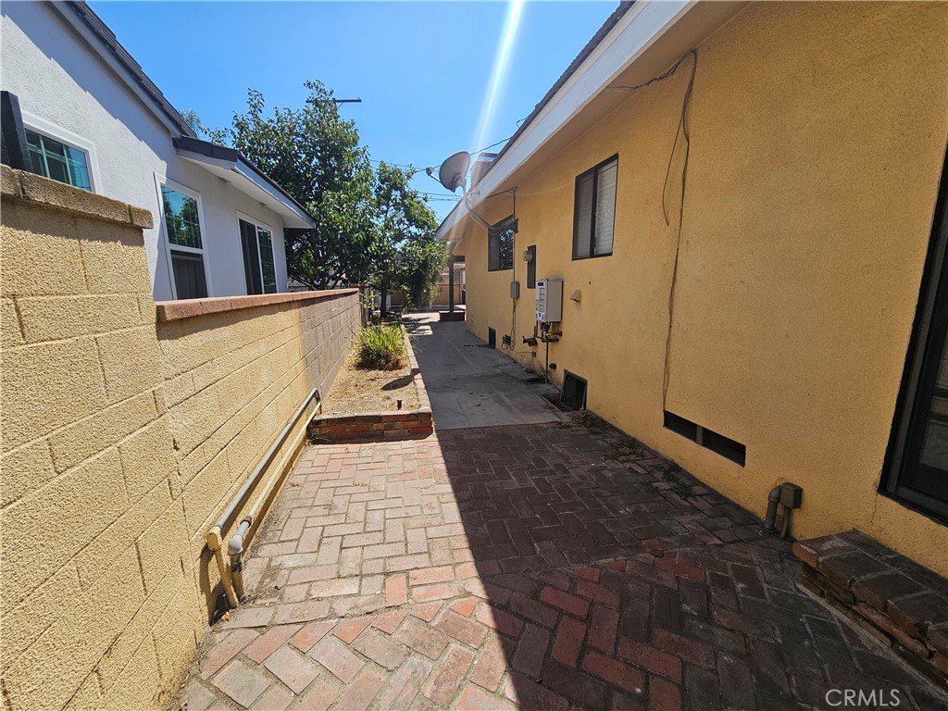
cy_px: 356
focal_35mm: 13
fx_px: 356
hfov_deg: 106.2
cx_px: 474
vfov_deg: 89.9
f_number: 2.2
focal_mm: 2.2
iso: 50
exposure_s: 1/1819
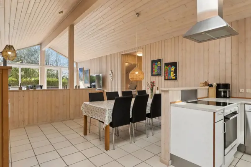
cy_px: 84
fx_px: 152
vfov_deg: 57.8
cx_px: 126
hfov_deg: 79.2
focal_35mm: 22
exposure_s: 1/50
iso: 200
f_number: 8
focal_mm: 14.5
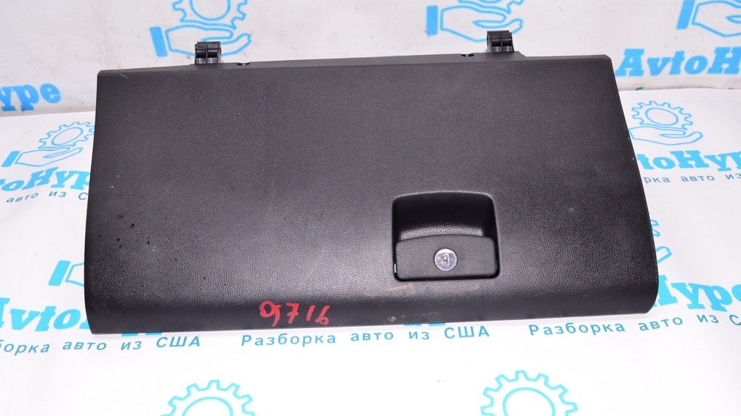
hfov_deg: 56.6
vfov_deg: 33.7
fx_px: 687
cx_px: 370
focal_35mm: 35
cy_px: 196
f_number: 8
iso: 1600
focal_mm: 22
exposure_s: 1/125
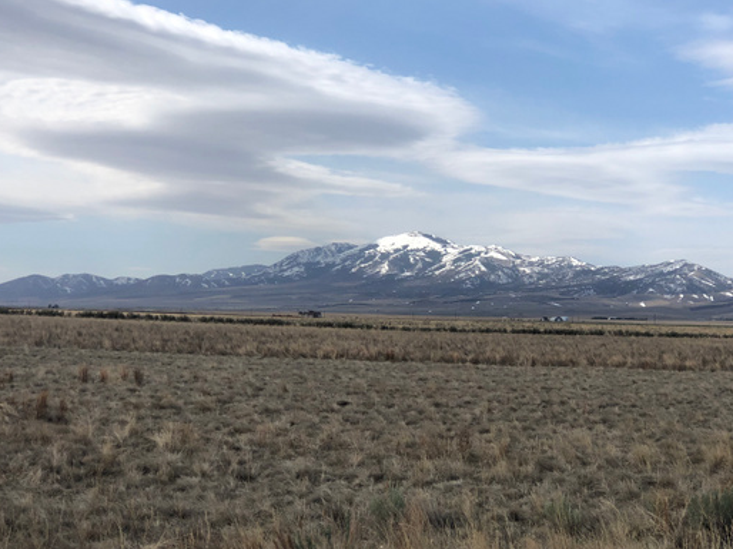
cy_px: 294
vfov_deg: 20.7
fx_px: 1503
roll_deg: -1.8
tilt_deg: -0.7
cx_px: 379
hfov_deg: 27.4
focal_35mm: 71
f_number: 2.8
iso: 20
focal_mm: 6.6
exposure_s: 1/1143
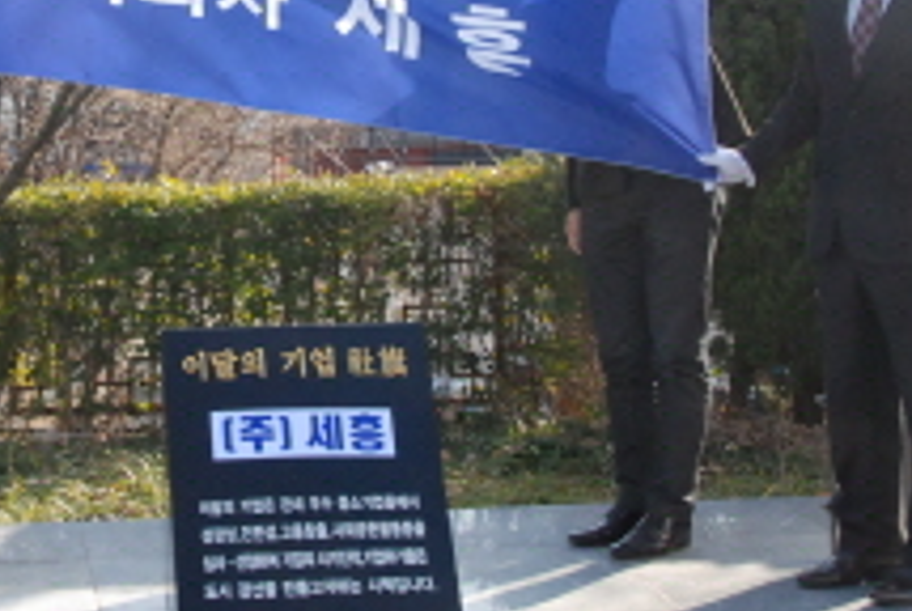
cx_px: 229
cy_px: 102
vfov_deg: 14.5
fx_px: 2389
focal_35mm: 94
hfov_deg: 21.4
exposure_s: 1/400
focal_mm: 27
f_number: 10
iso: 1000
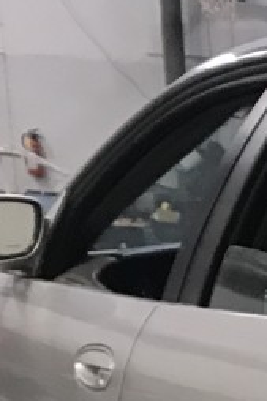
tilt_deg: -17.2
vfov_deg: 12.6
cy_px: 740
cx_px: 961
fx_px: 1637
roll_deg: -3.1
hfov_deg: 7.4
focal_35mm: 147
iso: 40
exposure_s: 1/20
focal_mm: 3.99
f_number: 1.8
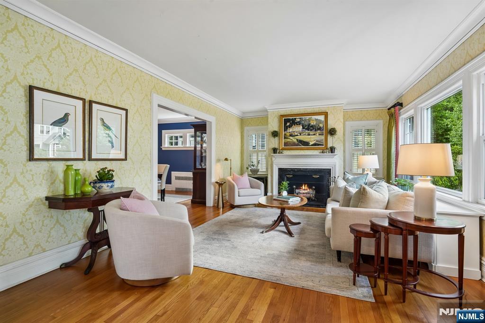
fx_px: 215
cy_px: 162
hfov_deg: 96.8
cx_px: 242
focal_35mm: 16
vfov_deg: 73.7
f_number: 8
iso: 400
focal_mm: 16
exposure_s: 1/6
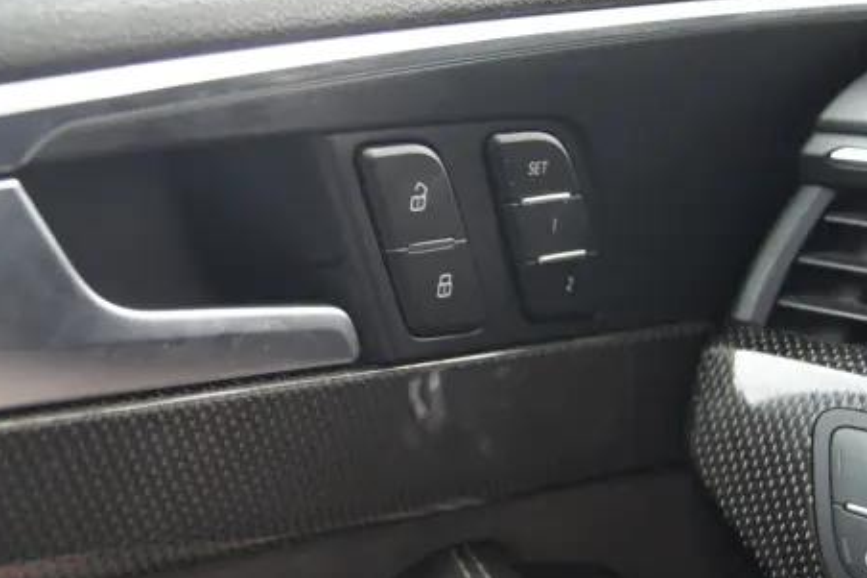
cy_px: 321
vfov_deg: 26.4
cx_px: 255
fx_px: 1228
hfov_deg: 38.2
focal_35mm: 51
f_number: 4
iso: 640
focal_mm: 24
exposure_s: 1/40
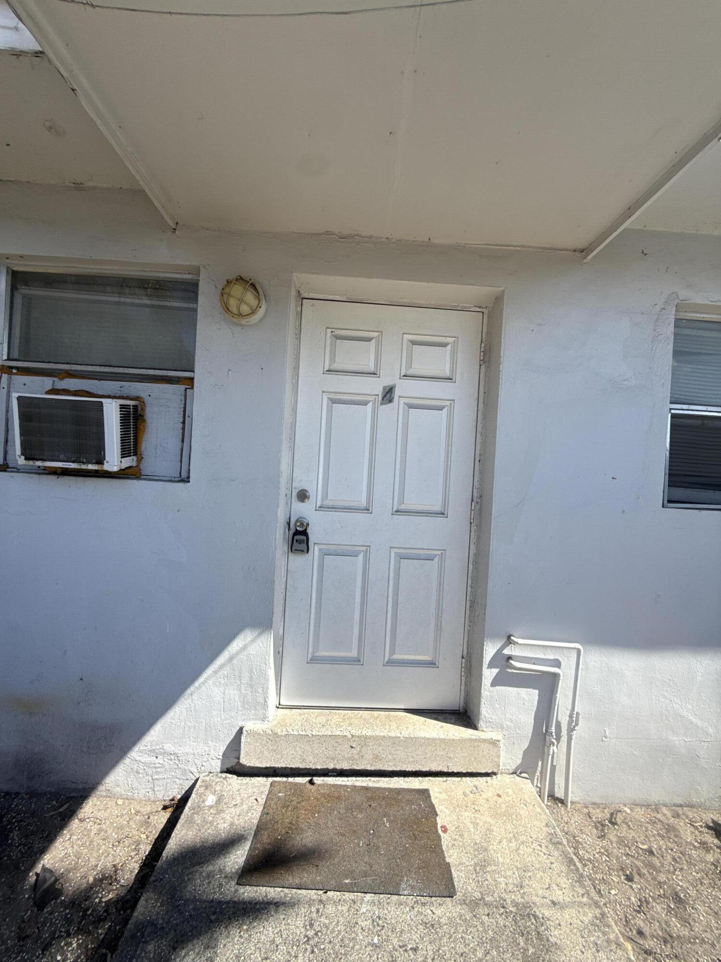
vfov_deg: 102.1
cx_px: 360
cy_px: 481
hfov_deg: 85.7
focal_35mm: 14
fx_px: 389
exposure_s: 1/540
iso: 20
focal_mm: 2.22
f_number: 2.2
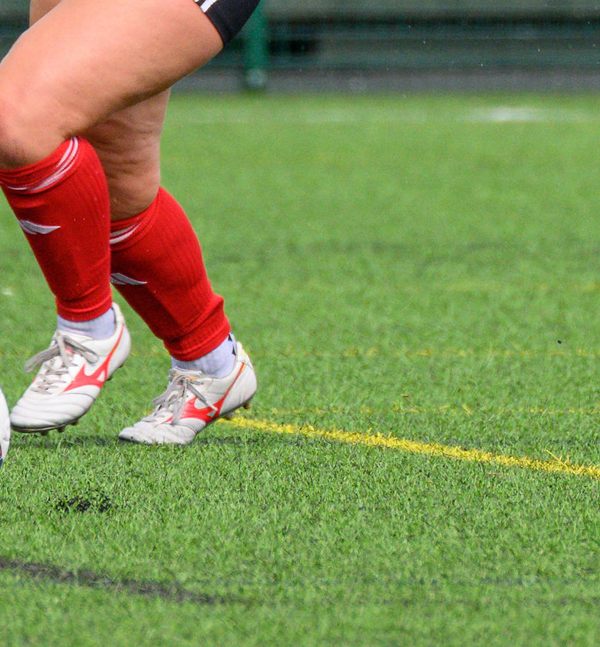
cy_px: -401
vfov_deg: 1.0
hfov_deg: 0.9
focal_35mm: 1883
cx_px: 342
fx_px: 38423
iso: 640
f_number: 5.3
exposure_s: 1/1600
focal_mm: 310
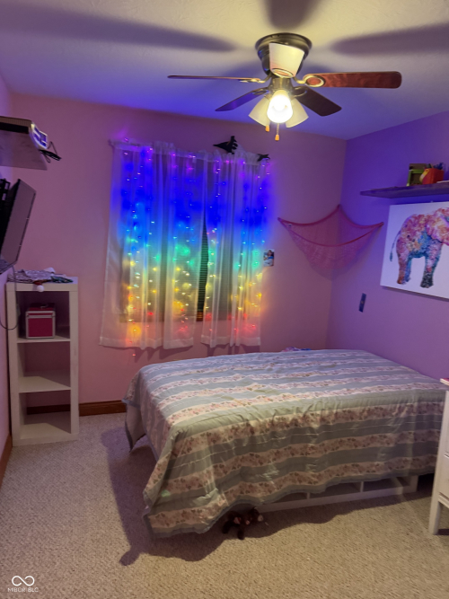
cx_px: 224
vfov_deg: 71.6
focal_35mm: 24
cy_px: 300
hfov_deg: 56.8
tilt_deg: -6.9
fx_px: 415
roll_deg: -3.9
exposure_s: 1/60
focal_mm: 6.76
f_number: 1.78
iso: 800
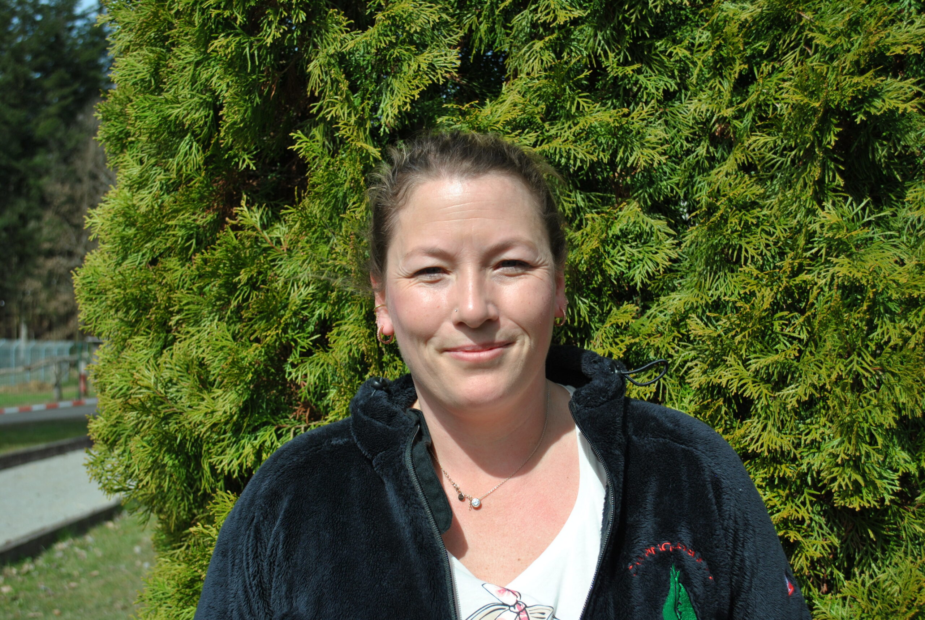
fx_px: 1158
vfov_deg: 29.9
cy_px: 310
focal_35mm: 45
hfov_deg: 43.6
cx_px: 462
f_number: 4.5
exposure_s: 1/640
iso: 100
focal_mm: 30
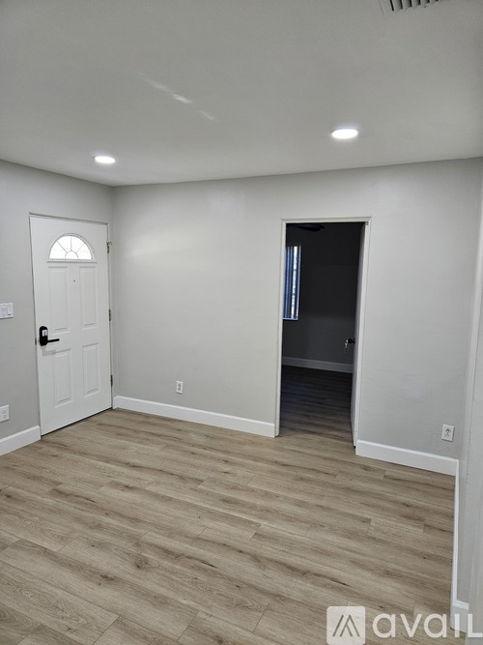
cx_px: 242
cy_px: 322
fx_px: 428
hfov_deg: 58.9
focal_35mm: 23
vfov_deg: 73.9
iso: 250
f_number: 1.8
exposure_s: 1/120
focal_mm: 5.4
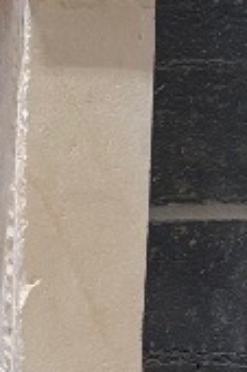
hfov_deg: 6.6
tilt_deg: -6.3
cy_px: -328
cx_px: -466
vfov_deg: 10.1
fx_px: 1970
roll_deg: -1.1
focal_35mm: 191
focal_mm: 5.96
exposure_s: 1/50
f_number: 1.6
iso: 160
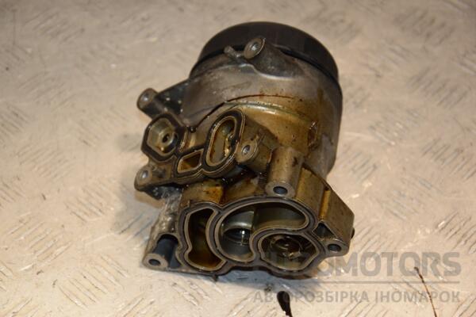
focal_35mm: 99
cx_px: 238
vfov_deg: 13.8
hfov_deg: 20.6
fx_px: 1309
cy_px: 158
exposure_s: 1/200
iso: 800
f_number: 5.3
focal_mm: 66
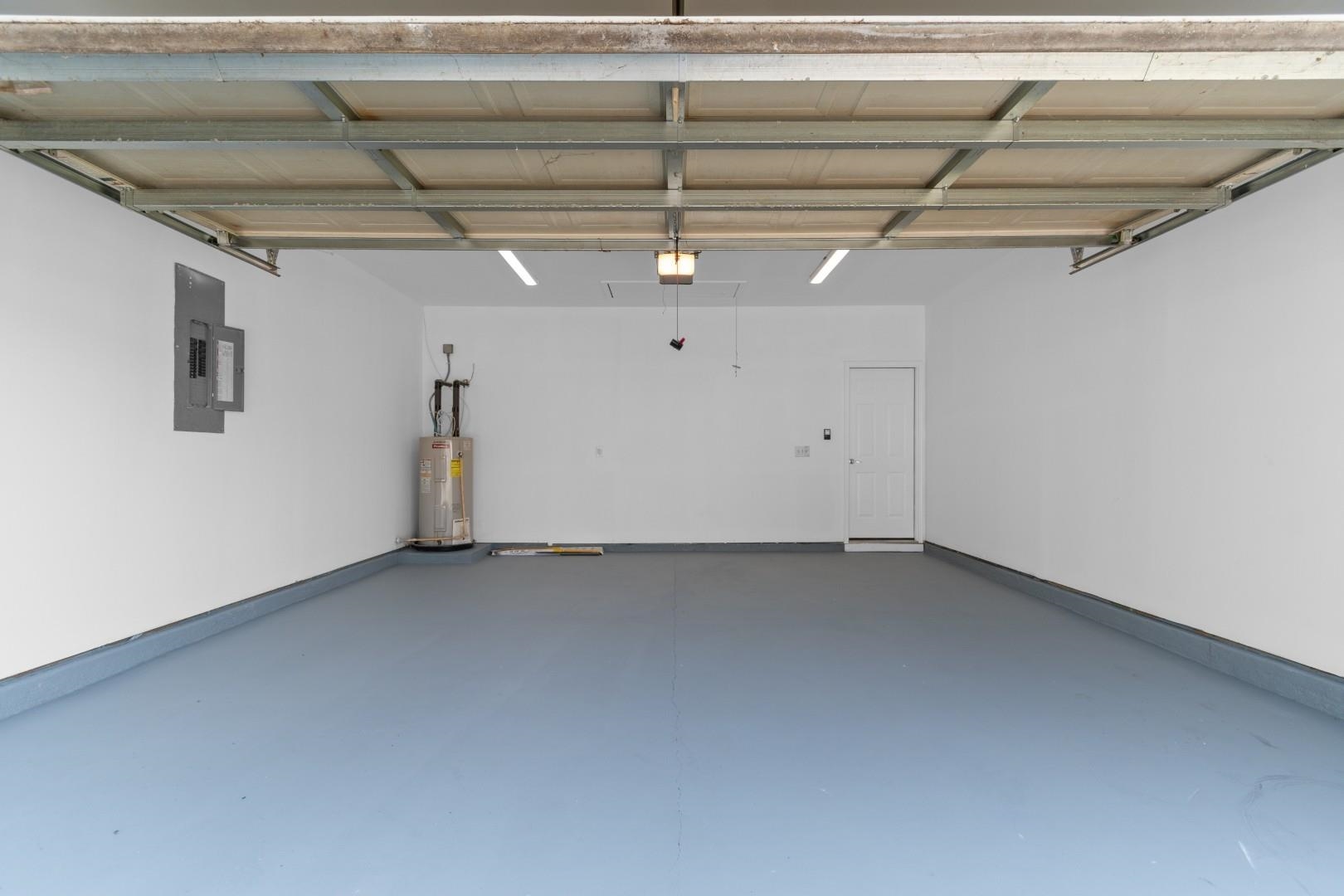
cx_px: 672
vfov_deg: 77.3
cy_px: 448
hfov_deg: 100.4
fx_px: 560
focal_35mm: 15
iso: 100
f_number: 4.5
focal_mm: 10
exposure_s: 1/60
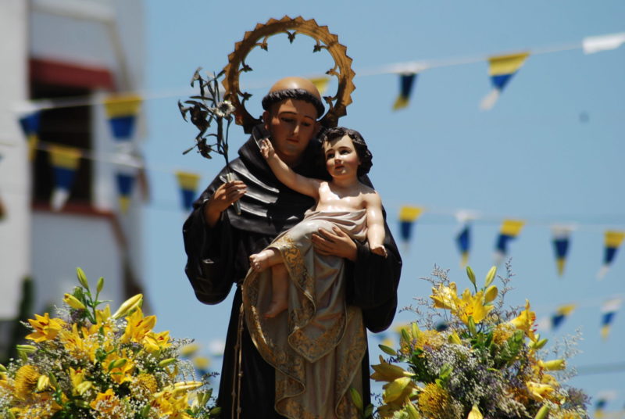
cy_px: 210
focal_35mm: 450
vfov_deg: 3.1
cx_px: 312
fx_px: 7824
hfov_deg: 4.6
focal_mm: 300
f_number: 6.3
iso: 220
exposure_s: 1/1000
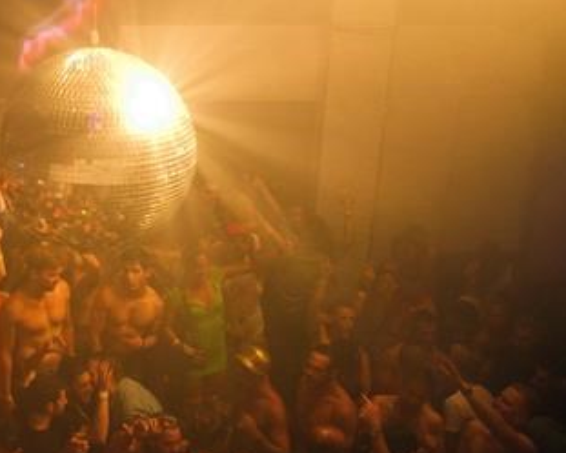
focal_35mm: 53
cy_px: 157
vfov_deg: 28.5
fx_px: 888
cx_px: 62
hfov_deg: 33.6
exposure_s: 1/40
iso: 8000
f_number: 3.5
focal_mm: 27
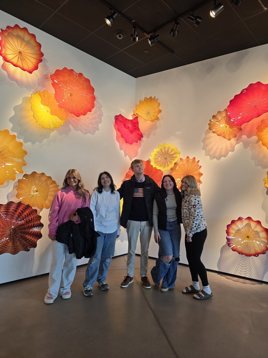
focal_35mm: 23
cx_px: 134
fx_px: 237
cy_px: 179
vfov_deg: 73.9
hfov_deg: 58.9
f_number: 1.7
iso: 160
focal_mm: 6.3
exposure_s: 1/120
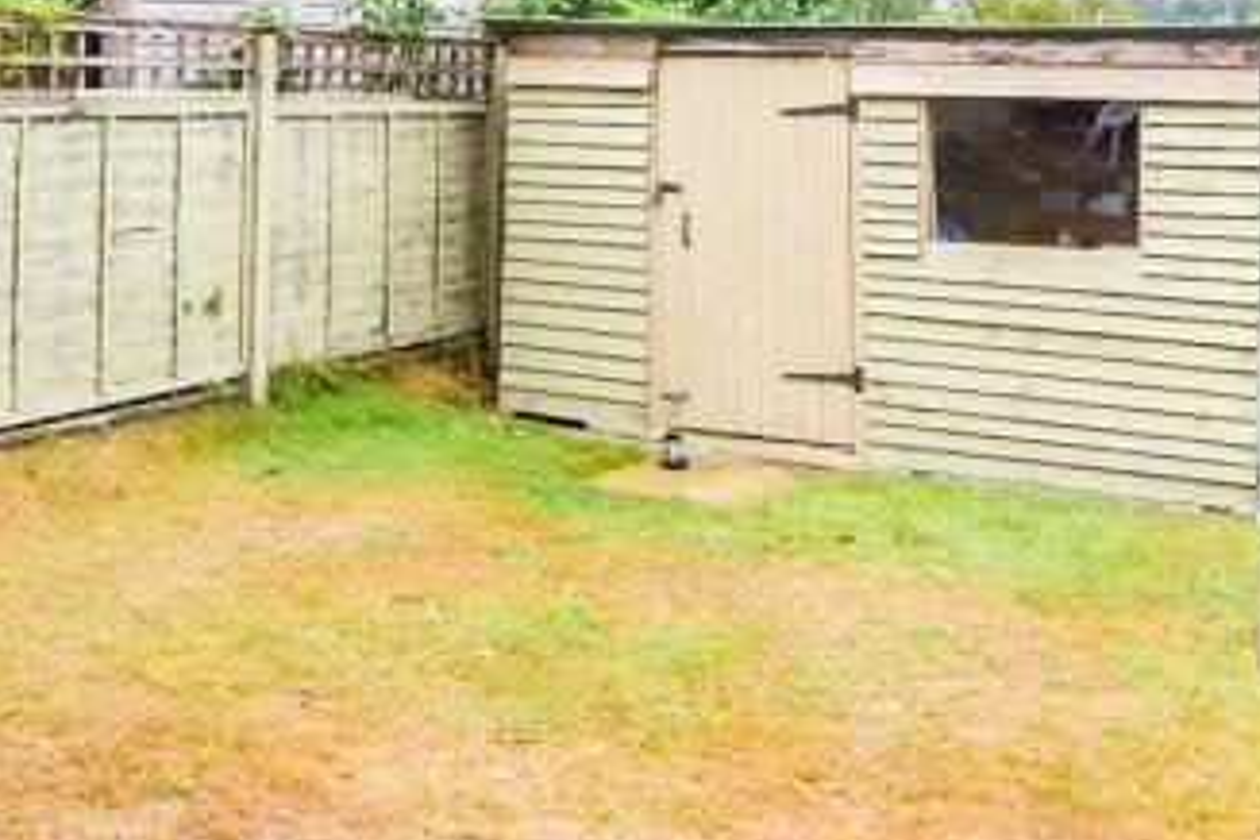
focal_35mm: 47
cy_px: 29
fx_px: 1645
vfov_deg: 27.3
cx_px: 609
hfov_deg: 41.9
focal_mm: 10
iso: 320
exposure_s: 1/400
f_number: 8
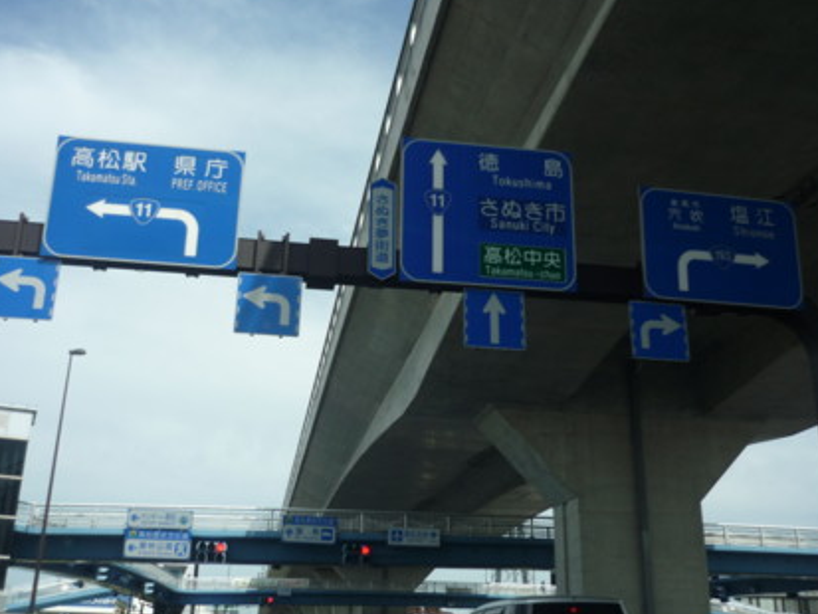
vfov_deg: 39.7
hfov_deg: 51.3
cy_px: 289
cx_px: 406
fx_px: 851
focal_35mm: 36
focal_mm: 5.5
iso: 100
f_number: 8
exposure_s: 1/160
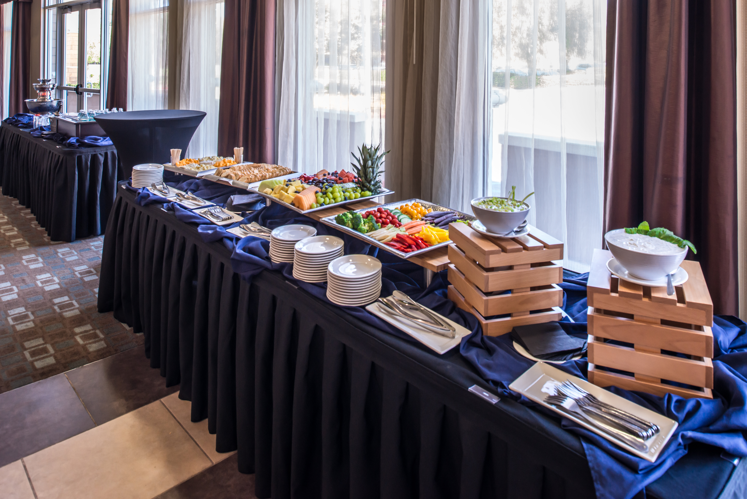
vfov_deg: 53.2
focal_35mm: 24
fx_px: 498
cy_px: 250
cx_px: 374
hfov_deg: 73.7
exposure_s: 1/8
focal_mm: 24
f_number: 9.5
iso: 640
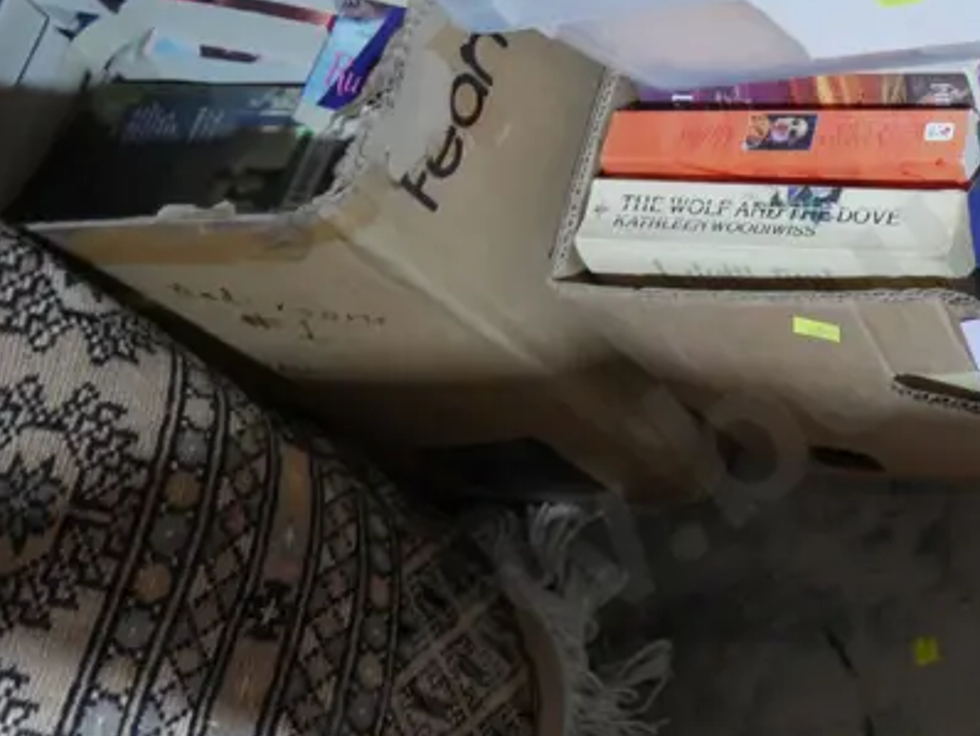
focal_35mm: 72
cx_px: 1241
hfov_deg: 24.0
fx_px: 2040
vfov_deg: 20.1
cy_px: 78
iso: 2000
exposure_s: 1/60
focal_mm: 14
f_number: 3.5
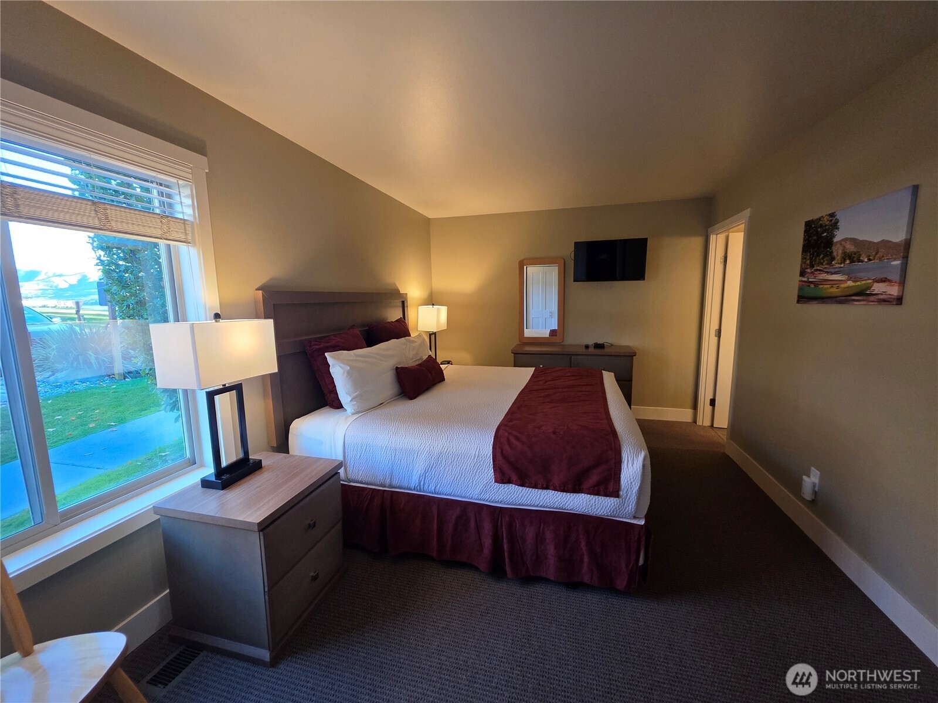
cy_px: 352
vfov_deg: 89.9
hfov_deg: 106.2
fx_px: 352
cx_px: 469
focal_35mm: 13
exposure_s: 1/120
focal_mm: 2.2
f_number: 1.9
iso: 250
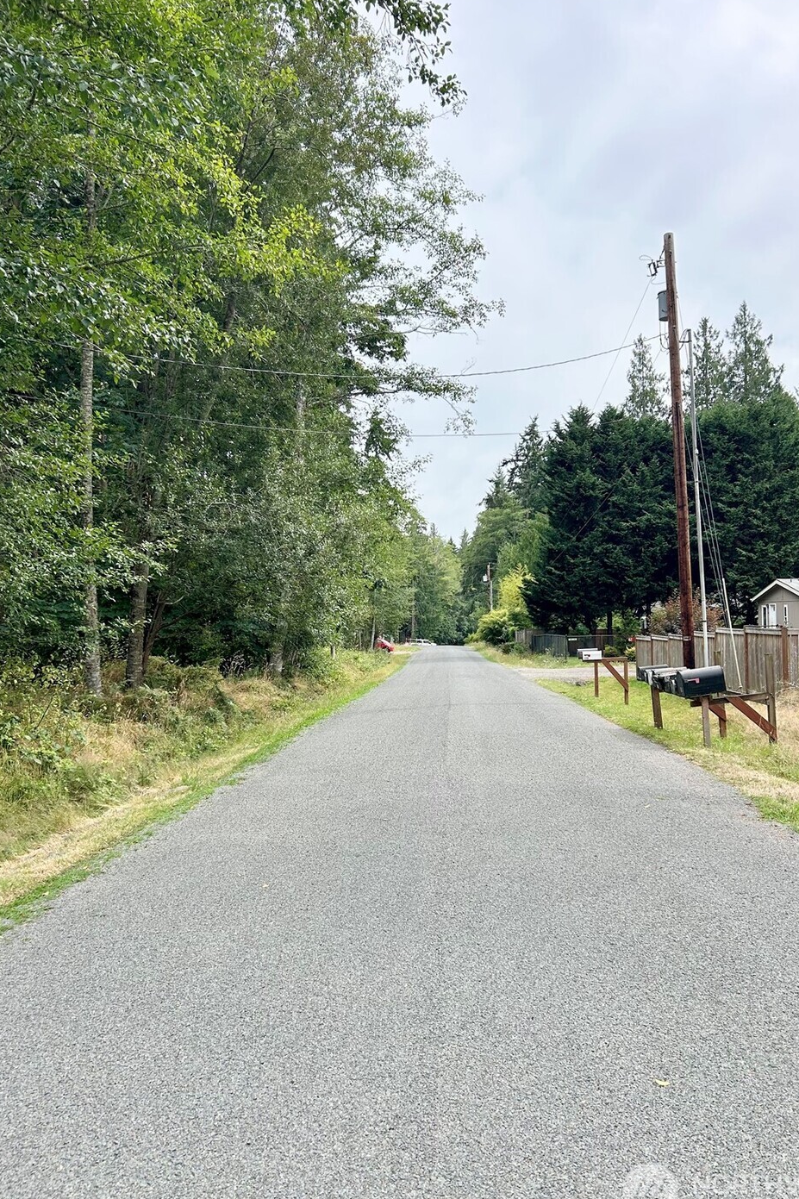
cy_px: 610
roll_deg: +1.5
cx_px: 421
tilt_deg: -0.3
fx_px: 932
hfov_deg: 46.4
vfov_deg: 65.5
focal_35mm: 28
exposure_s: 1/1751
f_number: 1.5
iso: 50
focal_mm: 5.7
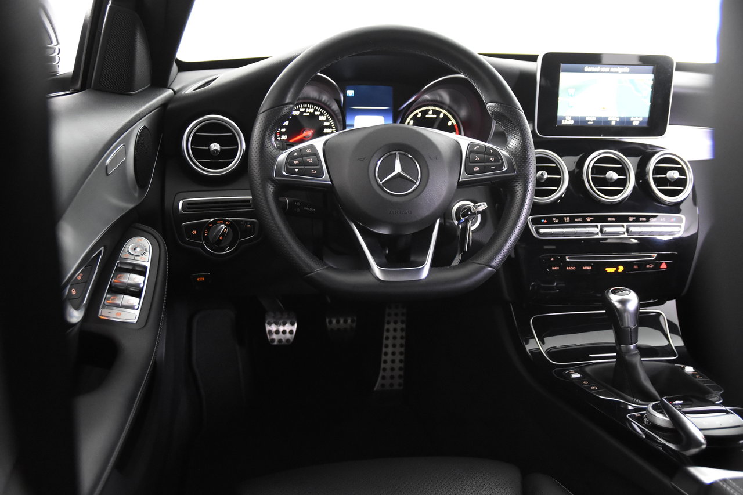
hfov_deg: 53.1
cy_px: 248
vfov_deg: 36.9
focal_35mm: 36
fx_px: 743
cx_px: 372
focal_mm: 24
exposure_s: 1/40
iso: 4000
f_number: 3
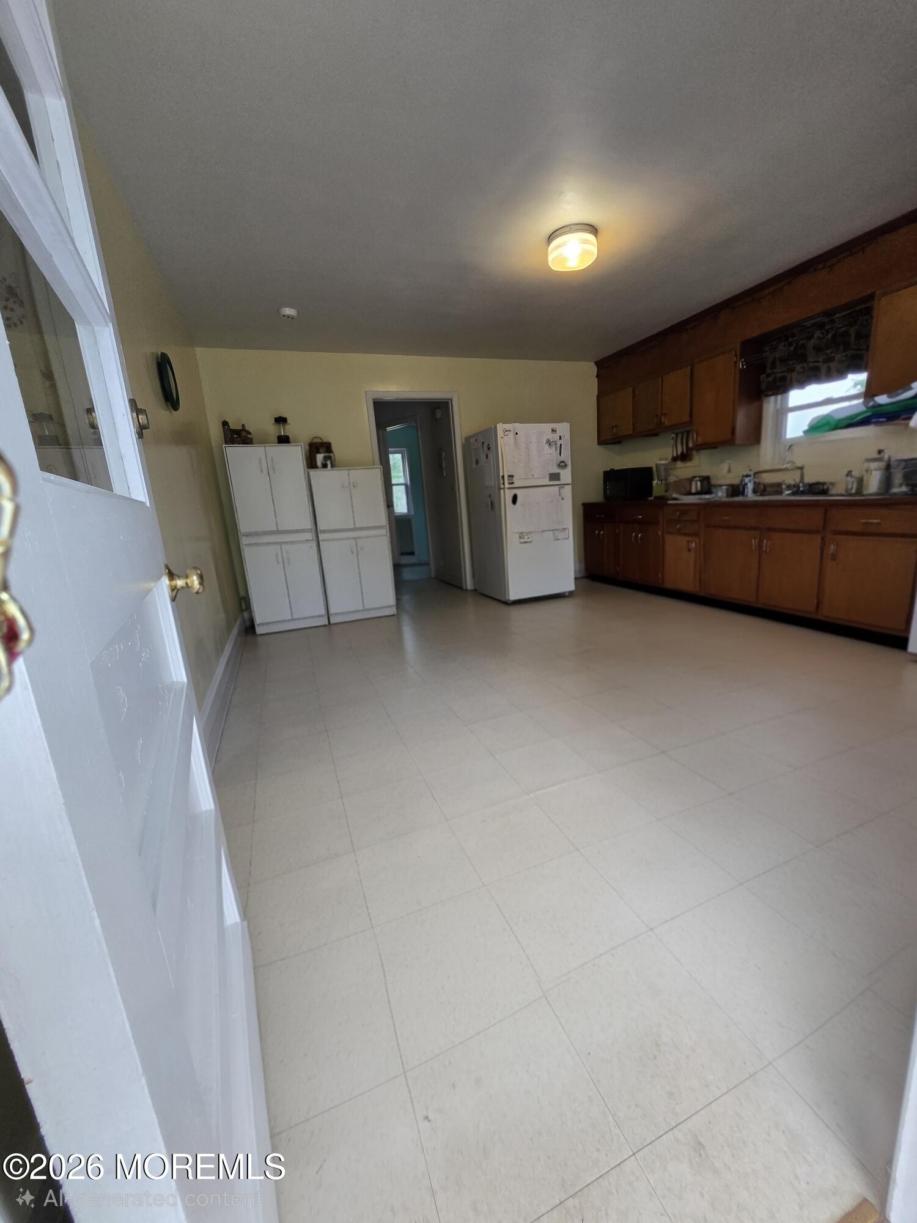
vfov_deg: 106.2
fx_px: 459
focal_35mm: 13
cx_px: 458
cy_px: 612
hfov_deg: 89.9
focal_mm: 1.7
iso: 100
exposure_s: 1/60.2
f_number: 2.2
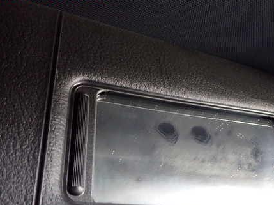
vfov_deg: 34.1
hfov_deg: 44.3
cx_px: 178
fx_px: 332
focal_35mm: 42
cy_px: 130
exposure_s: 1/30
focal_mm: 5.4
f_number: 2.3
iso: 640
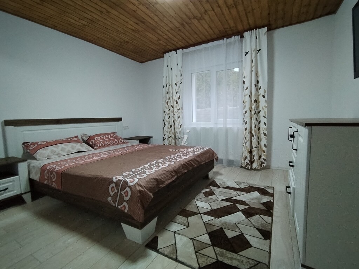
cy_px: 134
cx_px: 180
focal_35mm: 17
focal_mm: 1.42
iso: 301
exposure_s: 1/50
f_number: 2.2
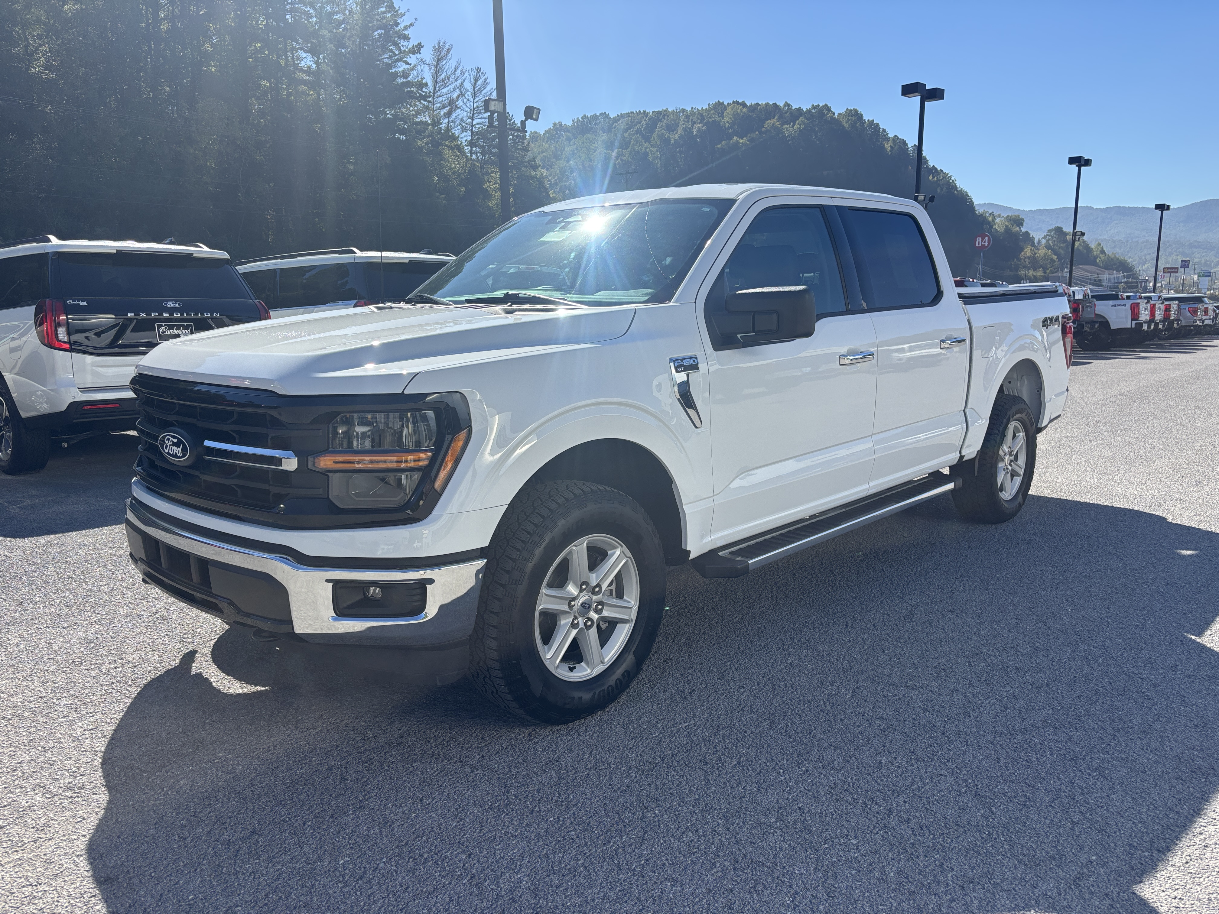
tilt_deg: -11.1
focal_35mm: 26
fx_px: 916
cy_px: 457
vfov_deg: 53.1
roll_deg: +0.3
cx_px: 610
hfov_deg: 67.3
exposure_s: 1/2571
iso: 50
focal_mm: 5.96
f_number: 1.6
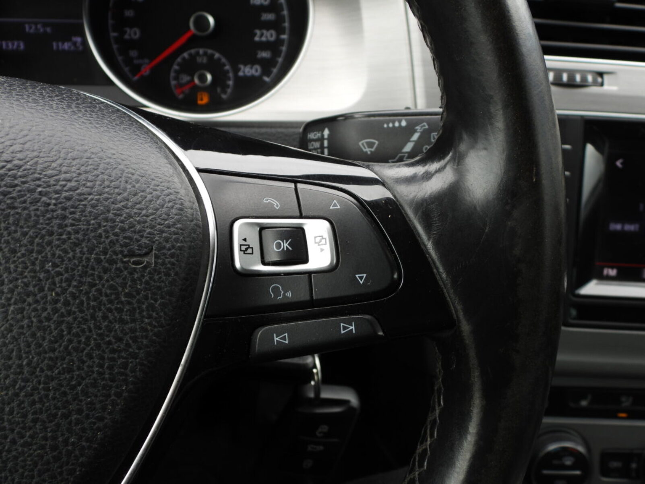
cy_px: 242
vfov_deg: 37.7
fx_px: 708
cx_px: 322
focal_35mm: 38
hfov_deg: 49.0
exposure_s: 1/125
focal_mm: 6.8
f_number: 3.2
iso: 100
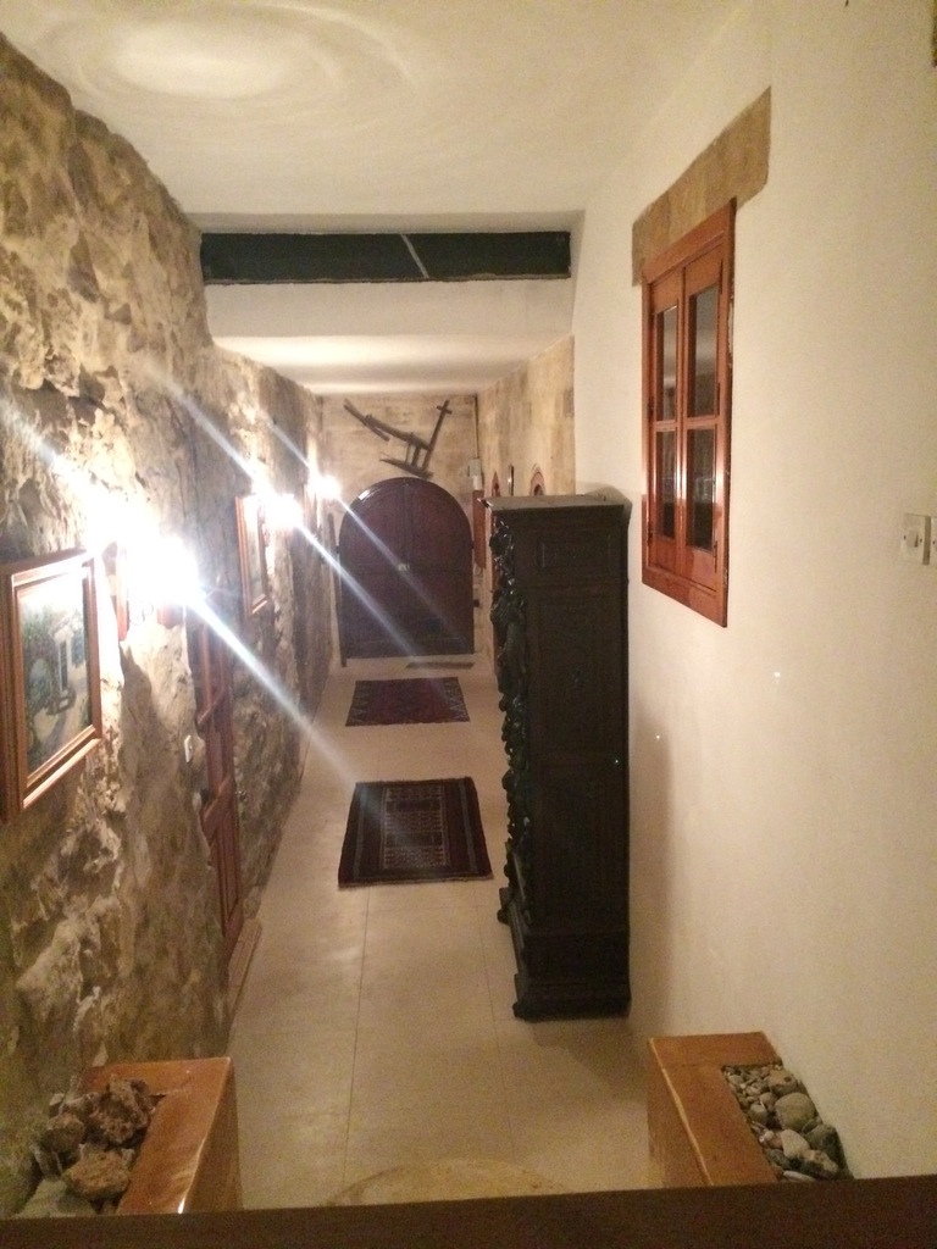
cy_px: 624
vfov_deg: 61.7
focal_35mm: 29
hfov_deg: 48.2
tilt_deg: -13.2
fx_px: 1047
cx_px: 468
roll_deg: +1.8
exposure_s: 1/17
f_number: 2.2
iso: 1000
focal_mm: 4.15
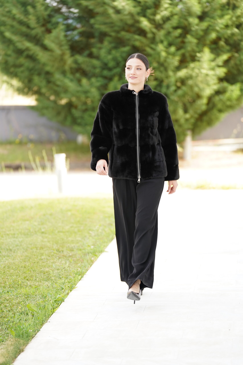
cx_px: 122
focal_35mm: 137
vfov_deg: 15.0
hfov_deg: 10.0
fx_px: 1387
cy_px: 182
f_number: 2.8
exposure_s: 1/250
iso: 250
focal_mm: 137
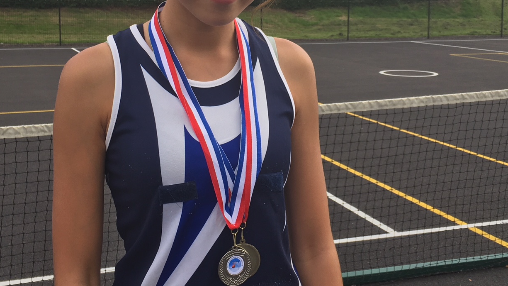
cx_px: 236
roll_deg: +0.0
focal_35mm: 52
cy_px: 78
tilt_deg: -6.1
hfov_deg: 39.8
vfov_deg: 22.9
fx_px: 700
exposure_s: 1/519
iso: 25
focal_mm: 4.15
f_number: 2.2
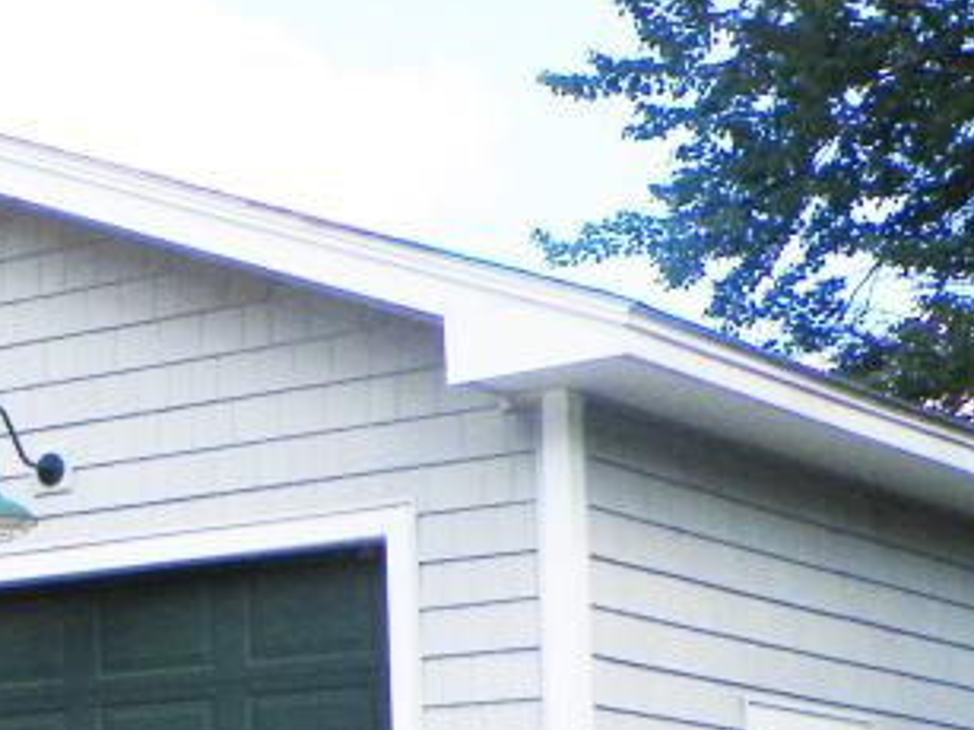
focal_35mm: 120
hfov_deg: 15.1
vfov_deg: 12.2
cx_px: -520
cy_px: 676
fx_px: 3375
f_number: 3.2
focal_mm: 6.4
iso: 64
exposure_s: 1/500
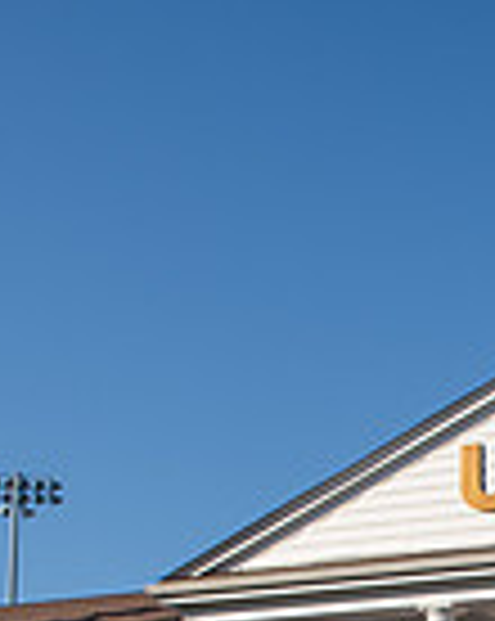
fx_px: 1744
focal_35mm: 95
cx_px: 621
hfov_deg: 15.5
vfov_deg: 18.7
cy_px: 817
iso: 100
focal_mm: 24
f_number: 5.6
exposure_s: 1/500
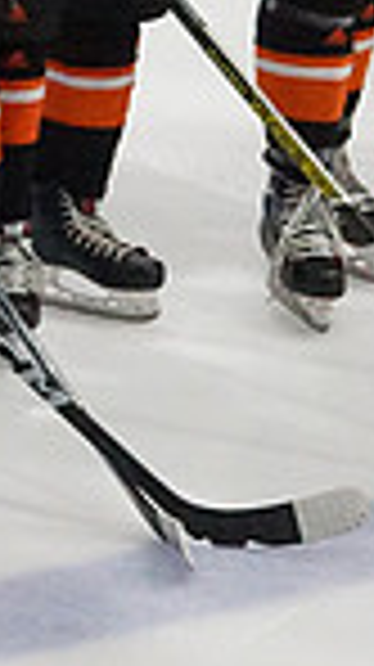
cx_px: -883
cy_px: -178
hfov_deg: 2.6
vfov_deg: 4.6
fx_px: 8182
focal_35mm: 463
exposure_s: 1/800
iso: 8000
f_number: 4
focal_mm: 75
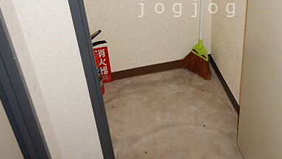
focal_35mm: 44
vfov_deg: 26.0
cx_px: 188
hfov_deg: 45.7
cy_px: 8
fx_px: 329
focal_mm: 4.3
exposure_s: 1/30
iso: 200
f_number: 2.8
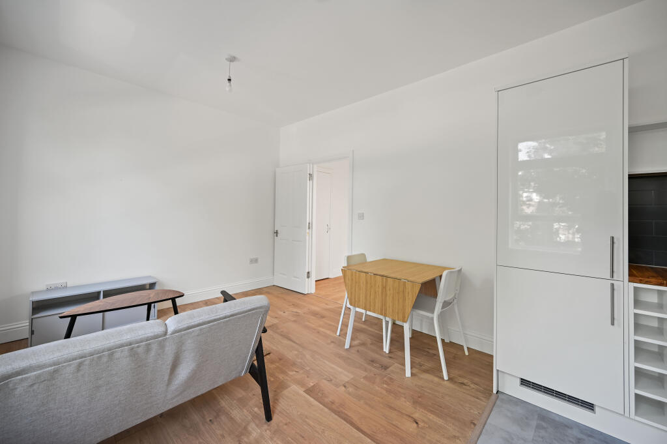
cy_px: 222
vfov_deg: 81.1
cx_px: 334
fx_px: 259
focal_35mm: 14
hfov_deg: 104.3
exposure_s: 1/13
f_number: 4
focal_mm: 14
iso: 250
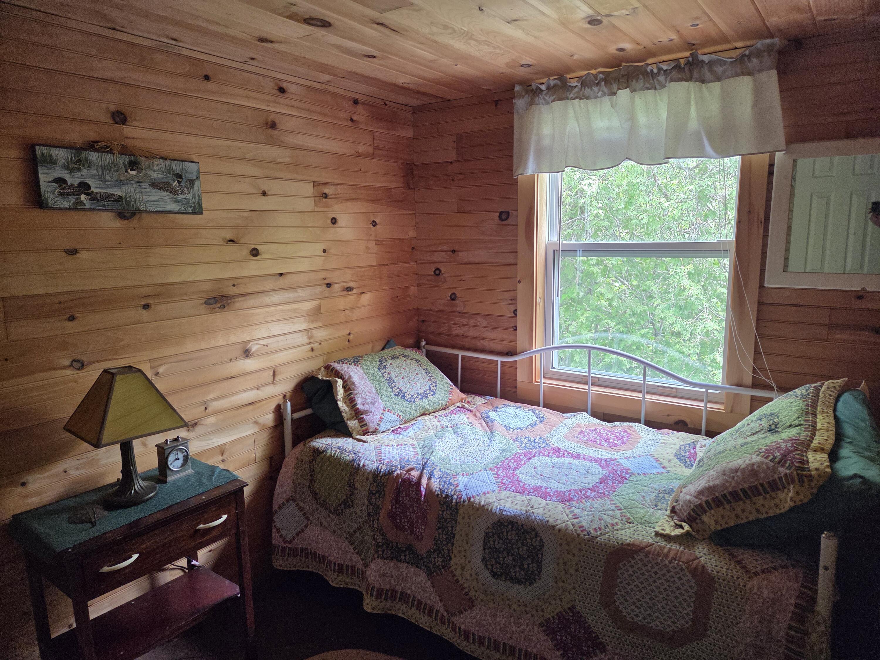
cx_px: 440
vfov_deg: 58.9
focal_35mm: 23
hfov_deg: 73.9
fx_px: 585
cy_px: 330
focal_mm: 5.4
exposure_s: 1/120
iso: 250
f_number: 1.8
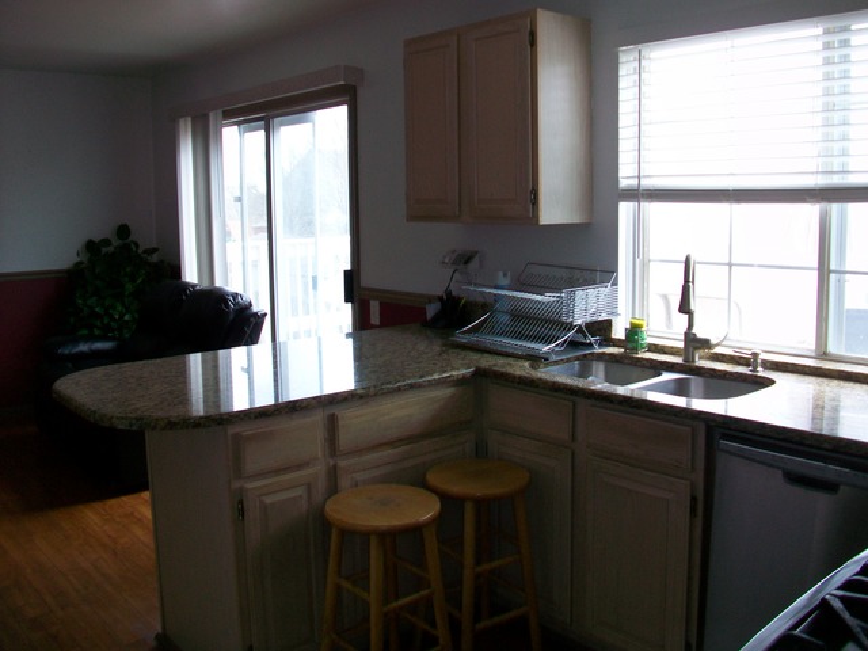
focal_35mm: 32
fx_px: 802
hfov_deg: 56.8
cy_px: 326
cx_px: 434
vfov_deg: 44.2
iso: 64
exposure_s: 1/100
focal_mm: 5.7
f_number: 2.8
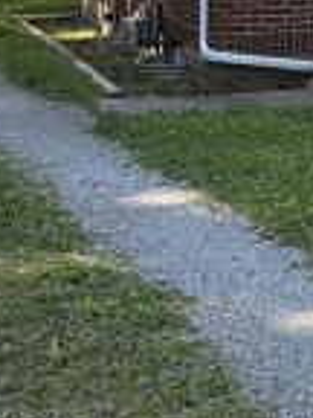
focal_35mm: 111
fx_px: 1338
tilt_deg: +2.7
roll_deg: -0.5
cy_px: -129
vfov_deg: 16.7
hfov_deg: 12.9
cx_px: 400
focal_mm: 6.76
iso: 100
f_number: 1.78
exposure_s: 1/822
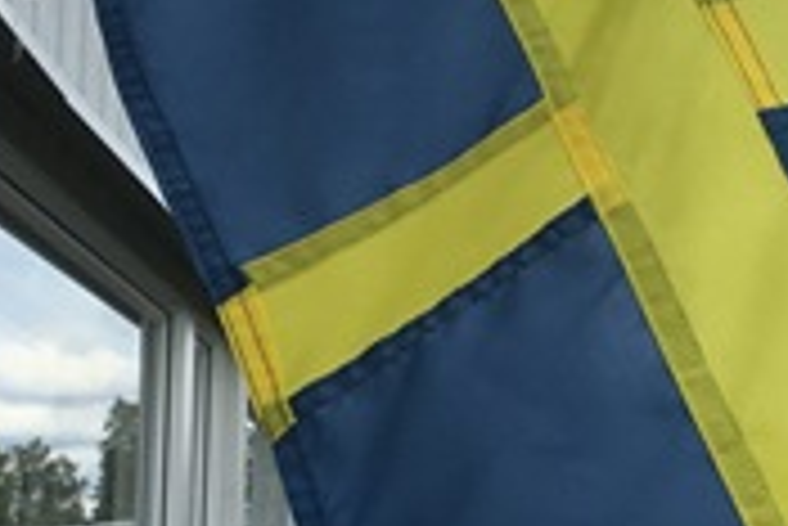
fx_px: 2278
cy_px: 364
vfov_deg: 13.2
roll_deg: -0.9
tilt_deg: +7.4
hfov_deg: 19.0
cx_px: 799
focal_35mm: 104
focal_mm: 4.15
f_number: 2.2
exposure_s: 1/1241
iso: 25
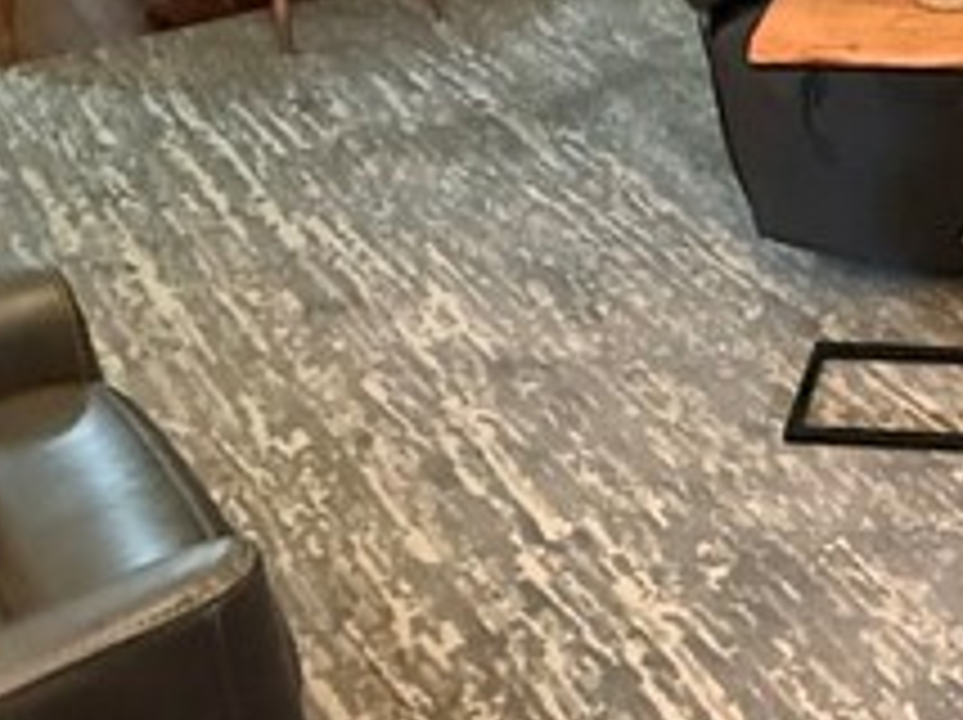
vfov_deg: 21.7
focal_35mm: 67
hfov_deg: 27.0
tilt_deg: -27.0
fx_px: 1862
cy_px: 180
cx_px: 1008
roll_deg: +0.8
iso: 1250
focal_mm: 2.22
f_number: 2.2
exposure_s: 1/60
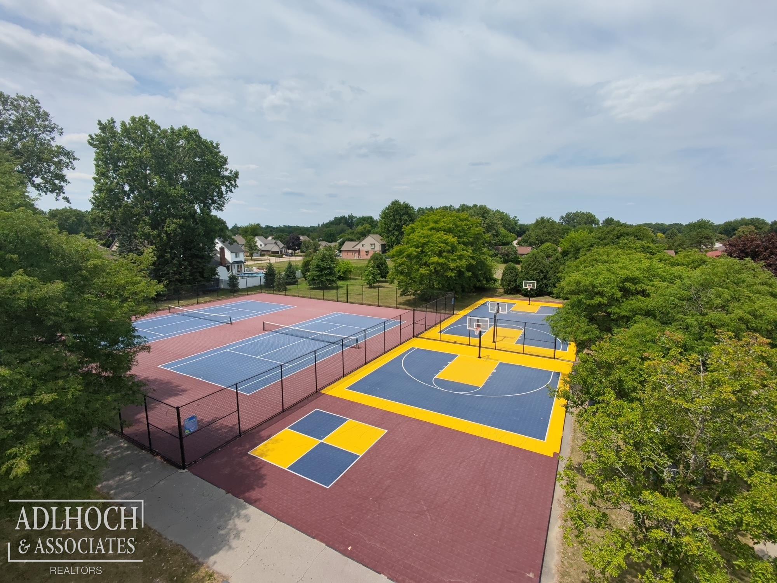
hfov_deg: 94.5
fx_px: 359
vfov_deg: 78.1
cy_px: 292
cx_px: 388
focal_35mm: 16
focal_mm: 16
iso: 102
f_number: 2.55
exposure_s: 1/2458
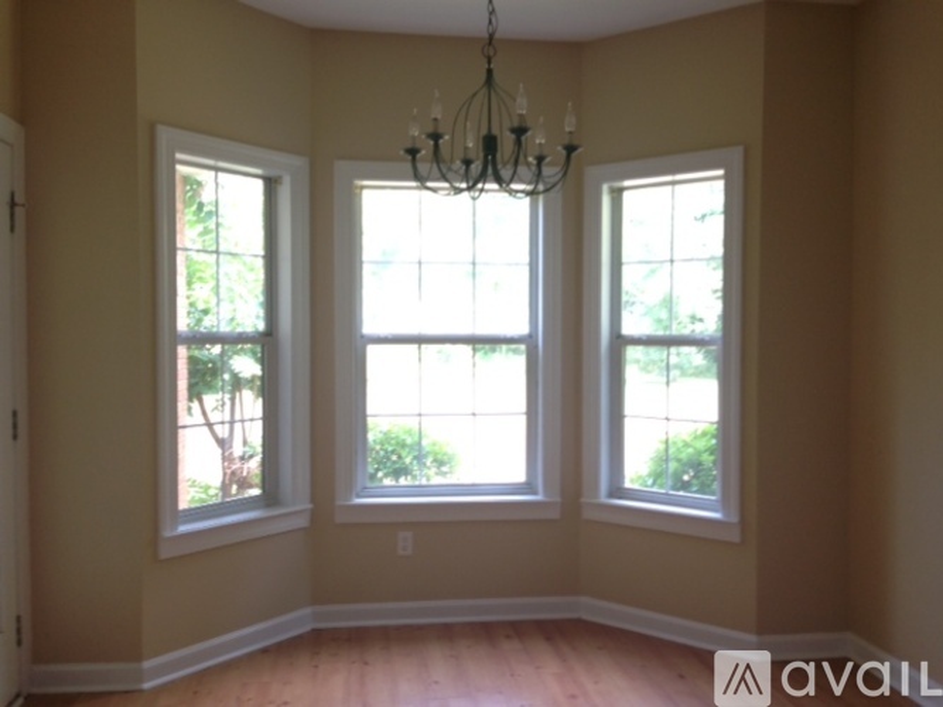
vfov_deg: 42.9
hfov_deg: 55.4
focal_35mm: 33
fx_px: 899
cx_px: 472
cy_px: 354
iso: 50
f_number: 2.4
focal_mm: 4.12
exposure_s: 1/20
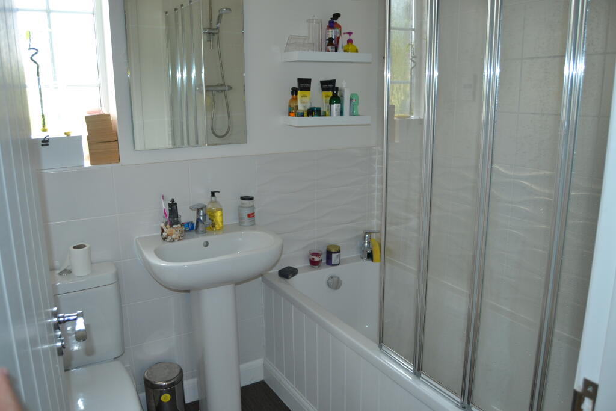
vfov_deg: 47.9
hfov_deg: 67.4
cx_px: 308
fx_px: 462
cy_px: 206
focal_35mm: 27
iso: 400
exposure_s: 1/160
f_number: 4
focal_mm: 18
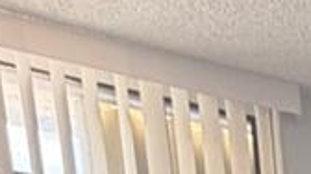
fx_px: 898
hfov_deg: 15.9
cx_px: 598
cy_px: 707
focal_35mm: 109
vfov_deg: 7.5
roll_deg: +3.0
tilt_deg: -12.9
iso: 200
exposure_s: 1/60
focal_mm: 2.22
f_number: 2.2
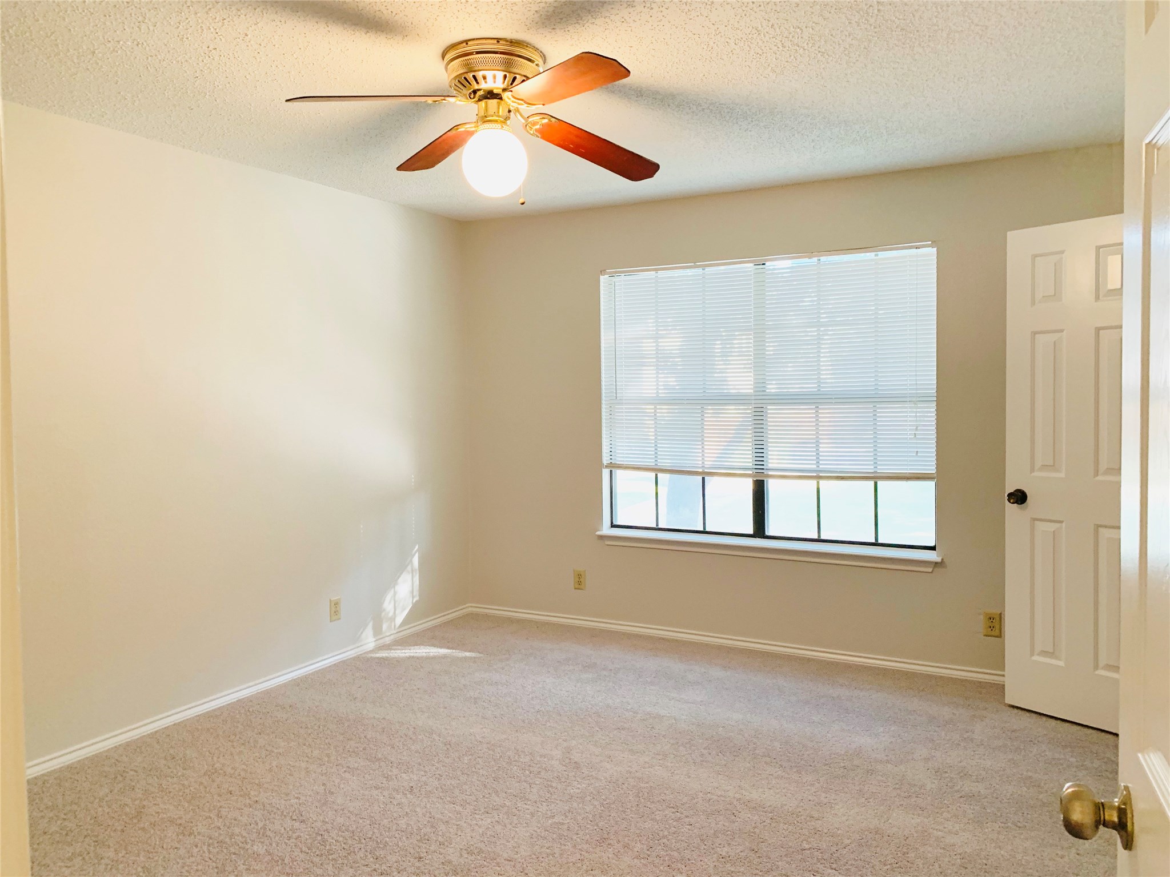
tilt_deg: -2.2
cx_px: 585
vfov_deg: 53.1
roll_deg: +0.8
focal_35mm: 26
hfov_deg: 67.3
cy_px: 438
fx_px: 879
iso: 160
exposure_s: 1/60
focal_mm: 4.25
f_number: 1.8
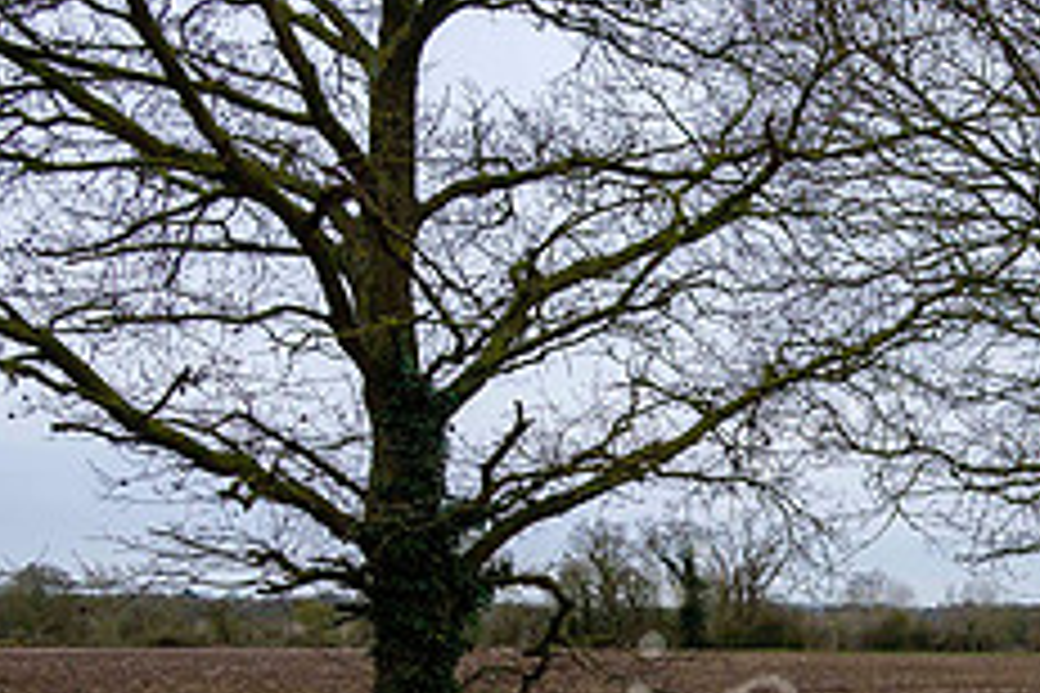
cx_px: 1049
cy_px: 772
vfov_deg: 20.2
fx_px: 1849
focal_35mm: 64
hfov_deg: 29.3
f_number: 6.3
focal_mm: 12
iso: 200
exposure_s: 1/200
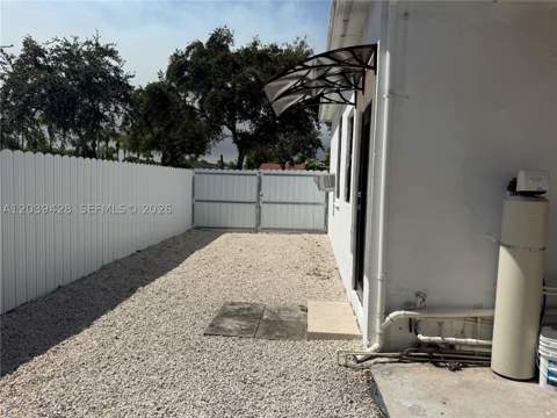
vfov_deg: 56.8
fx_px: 386
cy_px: 209
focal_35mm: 24
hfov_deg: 71.6
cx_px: 278
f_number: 1.78
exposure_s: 1/11905
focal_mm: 6.76
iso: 80
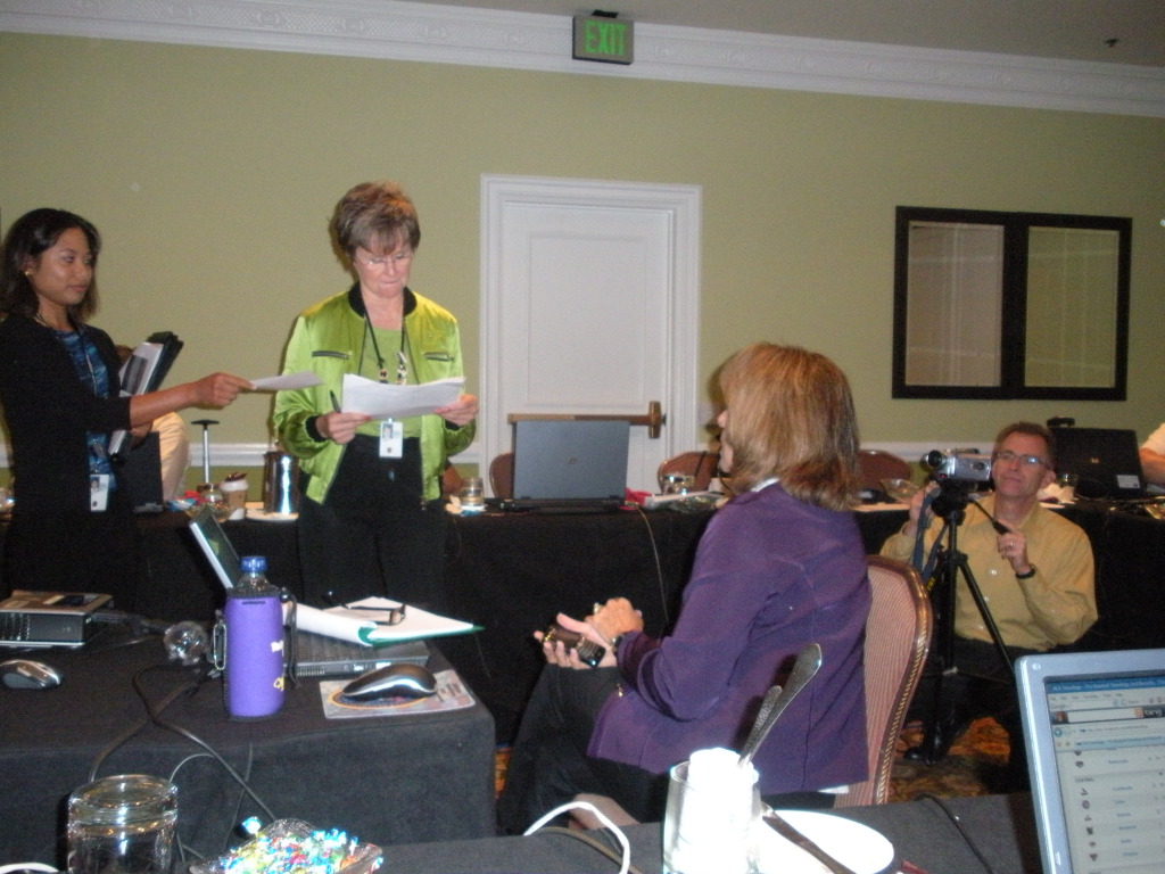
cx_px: 582
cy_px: 437
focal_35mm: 36
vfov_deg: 39.7
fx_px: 1212
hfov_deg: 51.4
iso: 579
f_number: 3.5
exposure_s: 1/60
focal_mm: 6.3
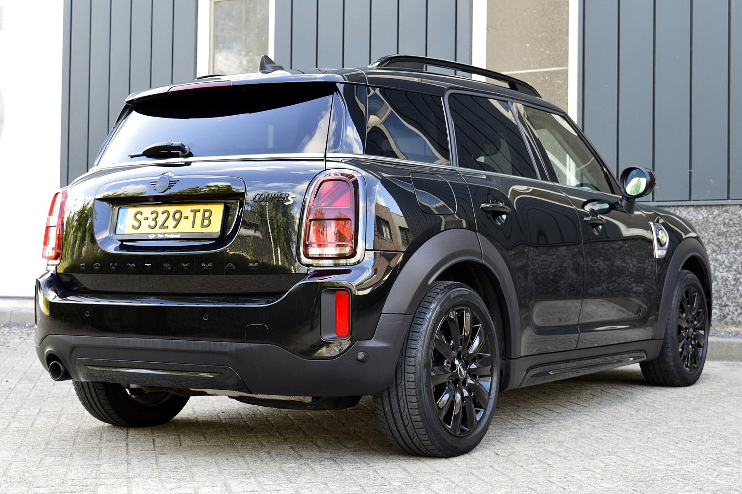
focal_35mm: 60
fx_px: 1236
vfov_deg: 22.6
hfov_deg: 33.4
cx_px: 371
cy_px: 247
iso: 400
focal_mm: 40
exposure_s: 1/60
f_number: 8
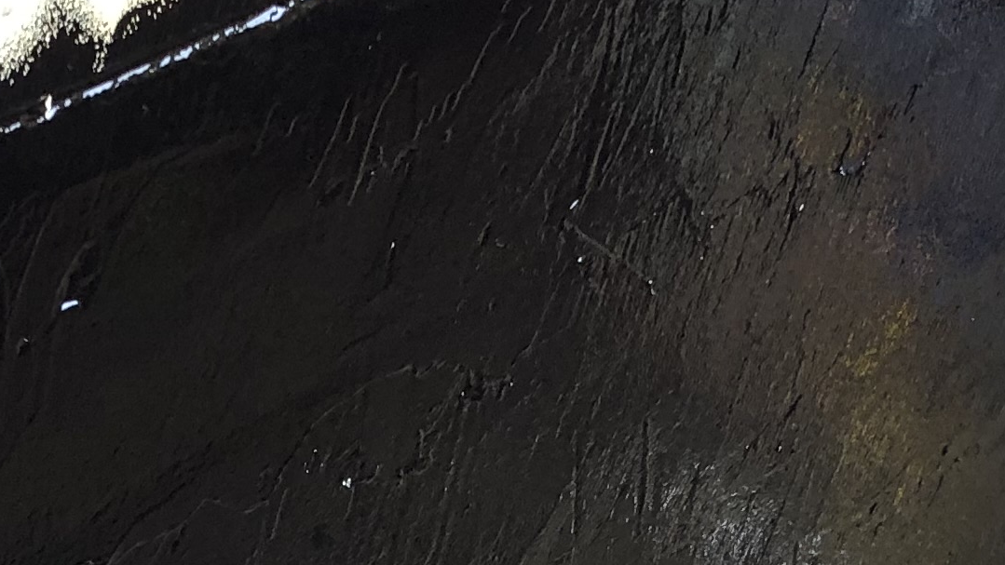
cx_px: 325
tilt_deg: -40.1
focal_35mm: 114
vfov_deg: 10.4
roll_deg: -14.5
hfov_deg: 18.7
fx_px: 3038
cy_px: 774
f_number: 1.8
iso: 25
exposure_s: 1/40
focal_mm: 3.99
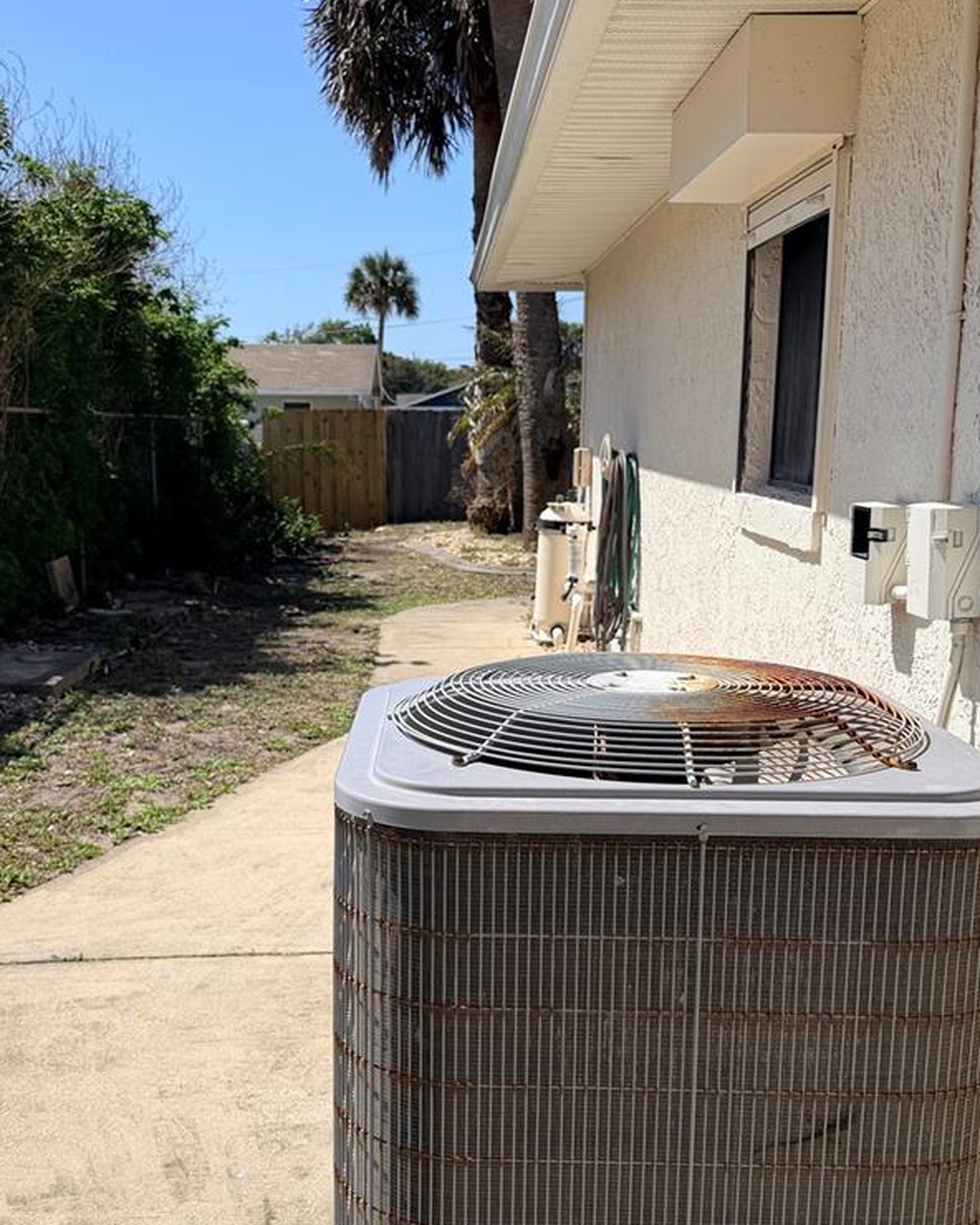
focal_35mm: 38
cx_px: 450
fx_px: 1378
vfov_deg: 47.7
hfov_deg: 39.1
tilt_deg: -12.6
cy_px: 732
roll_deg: +0.0
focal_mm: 6.76
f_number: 1.78
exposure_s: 1/6173
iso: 80
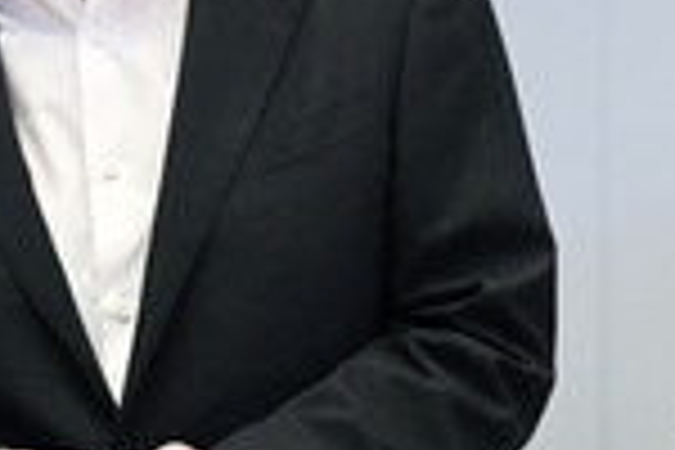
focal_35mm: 307
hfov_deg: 6.7
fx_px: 5756
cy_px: 99
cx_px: 344
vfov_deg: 4.5
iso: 8000
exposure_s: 1/800
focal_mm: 102
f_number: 4
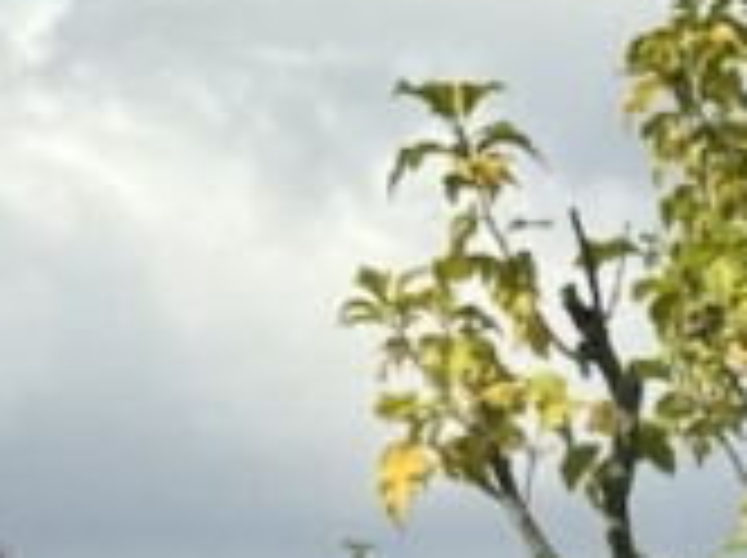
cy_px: 1562
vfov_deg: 4.2
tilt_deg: +4.0
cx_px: 1035
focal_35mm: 347
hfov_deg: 5.7
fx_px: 7477
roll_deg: +0.4
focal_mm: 6.76
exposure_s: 1/4310
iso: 64
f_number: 1.78
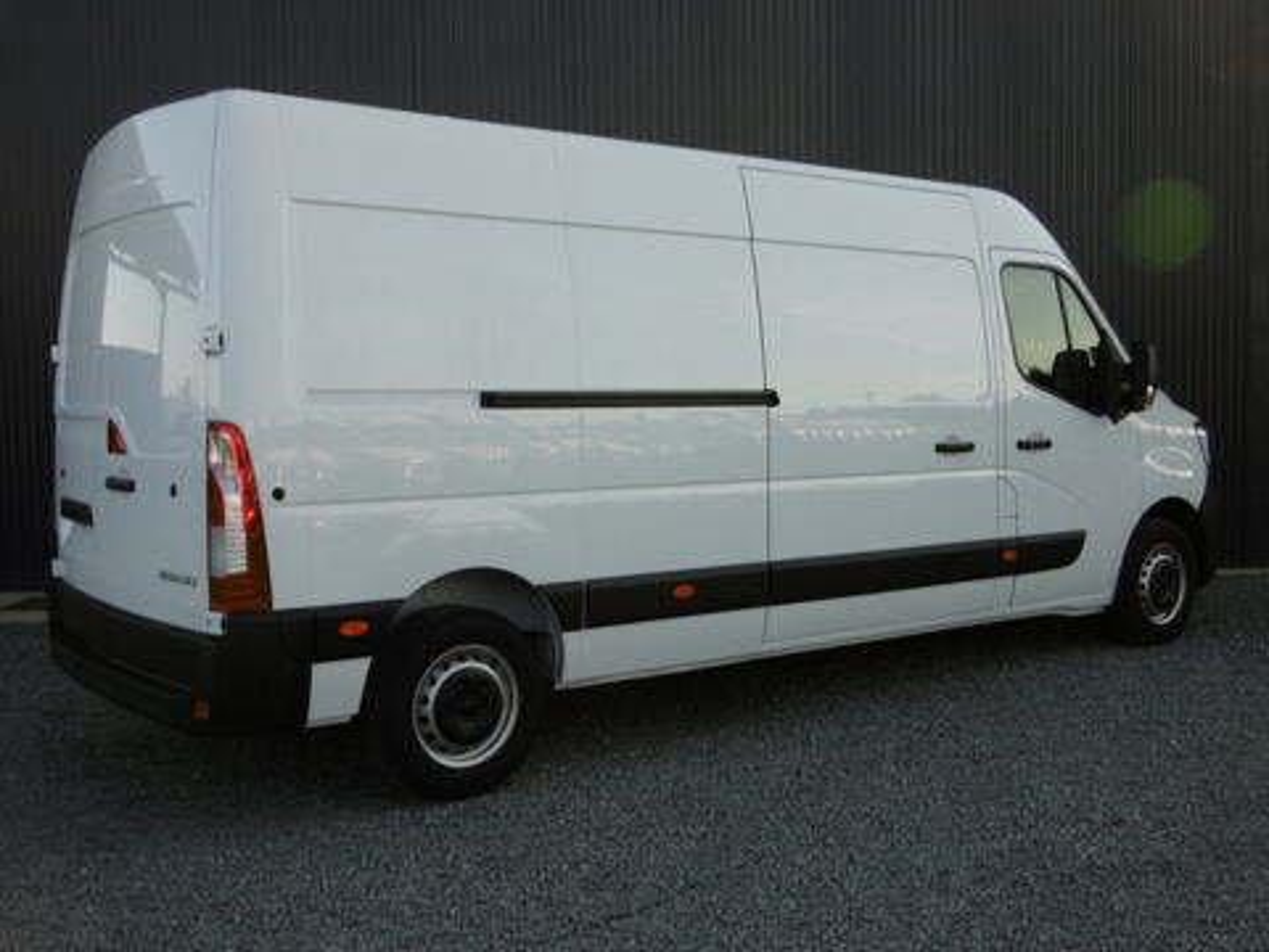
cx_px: 634
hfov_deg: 49.0
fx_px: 1393
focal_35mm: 38
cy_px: 476
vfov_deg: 37.7
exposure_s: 1/400
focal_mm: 6.8
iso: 100
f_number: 3.7
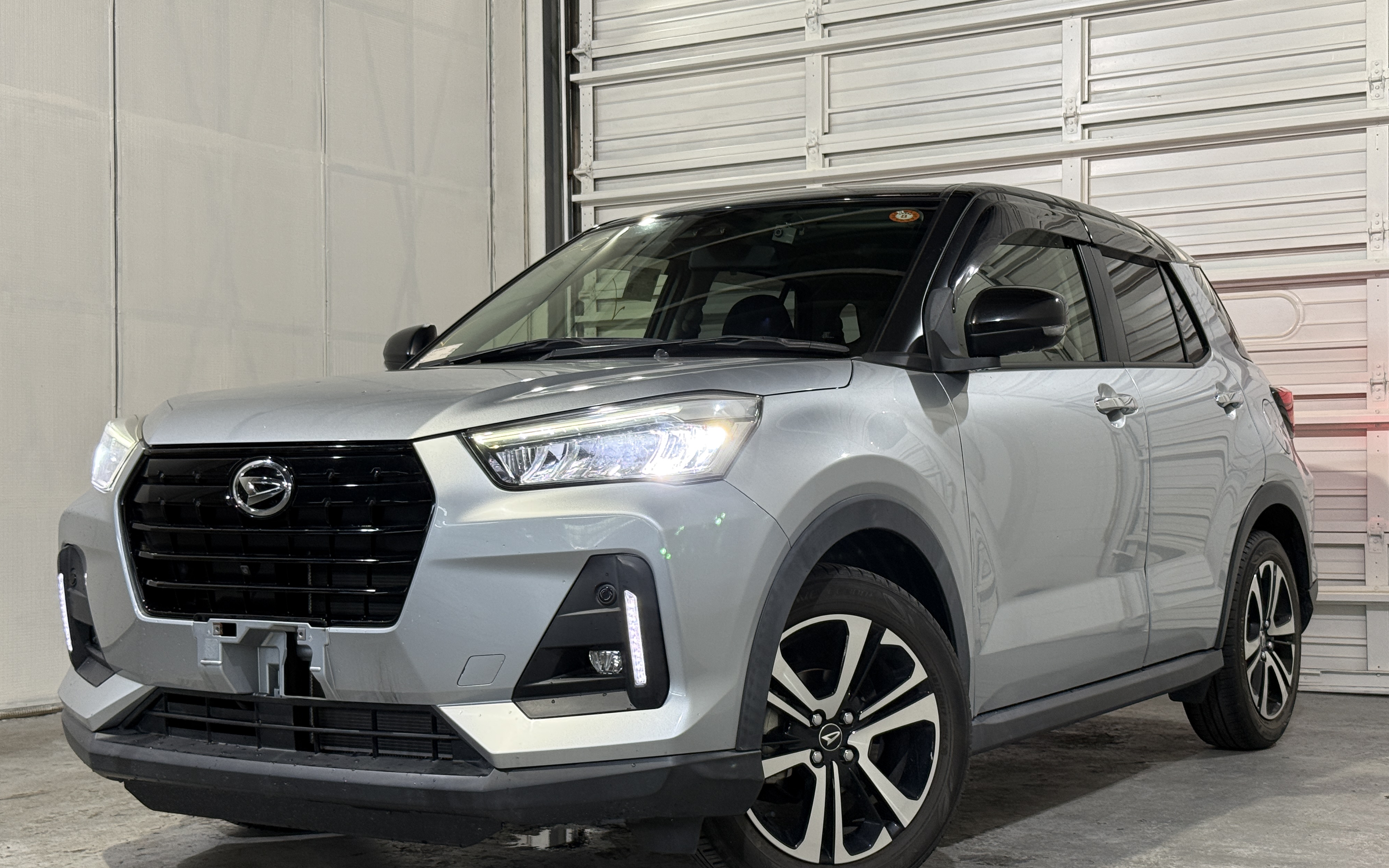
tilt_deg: +0.1
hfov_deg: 39.6
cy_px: 489
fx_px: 1931
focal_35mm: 51
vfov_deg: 25.3
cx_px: 694
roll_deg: +0.3
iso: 100
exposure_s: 1/60
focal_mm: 6.76
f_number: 1.78
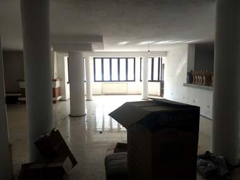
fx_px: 166
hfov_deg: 71.6
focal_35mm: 24
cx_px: 120
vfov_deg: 56.8
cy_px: 90
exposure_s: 1/100
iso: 125
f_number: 1.9
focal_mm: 3.94
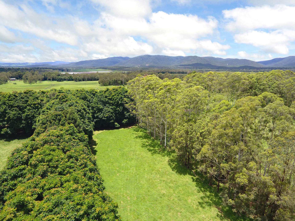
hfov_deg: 81.7
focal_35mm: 20
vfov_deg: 66.0
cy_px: 110
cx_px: 148
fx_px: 170
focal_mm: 3.61
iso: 100
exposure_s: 1/325
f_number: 2.8
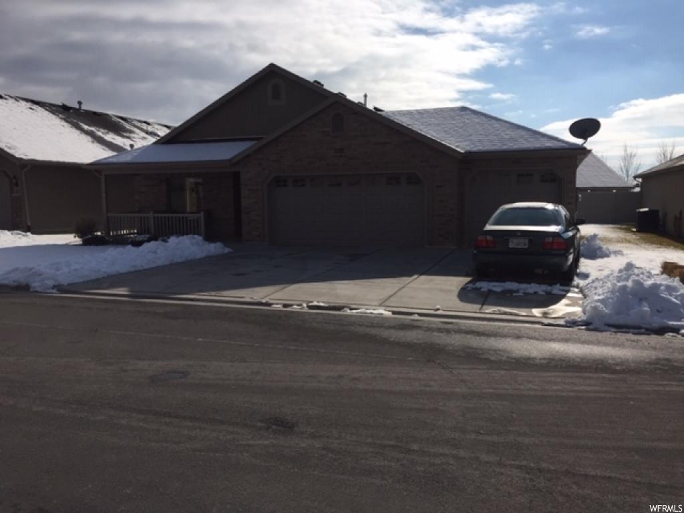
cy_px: 256
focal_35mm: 29
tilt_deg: -5.8
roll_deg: +0.5
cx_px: 342
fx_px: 573
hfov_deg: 61.7
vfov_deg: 48.2
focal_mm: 4.15
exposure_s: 1/6623
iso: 32
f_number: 2.2
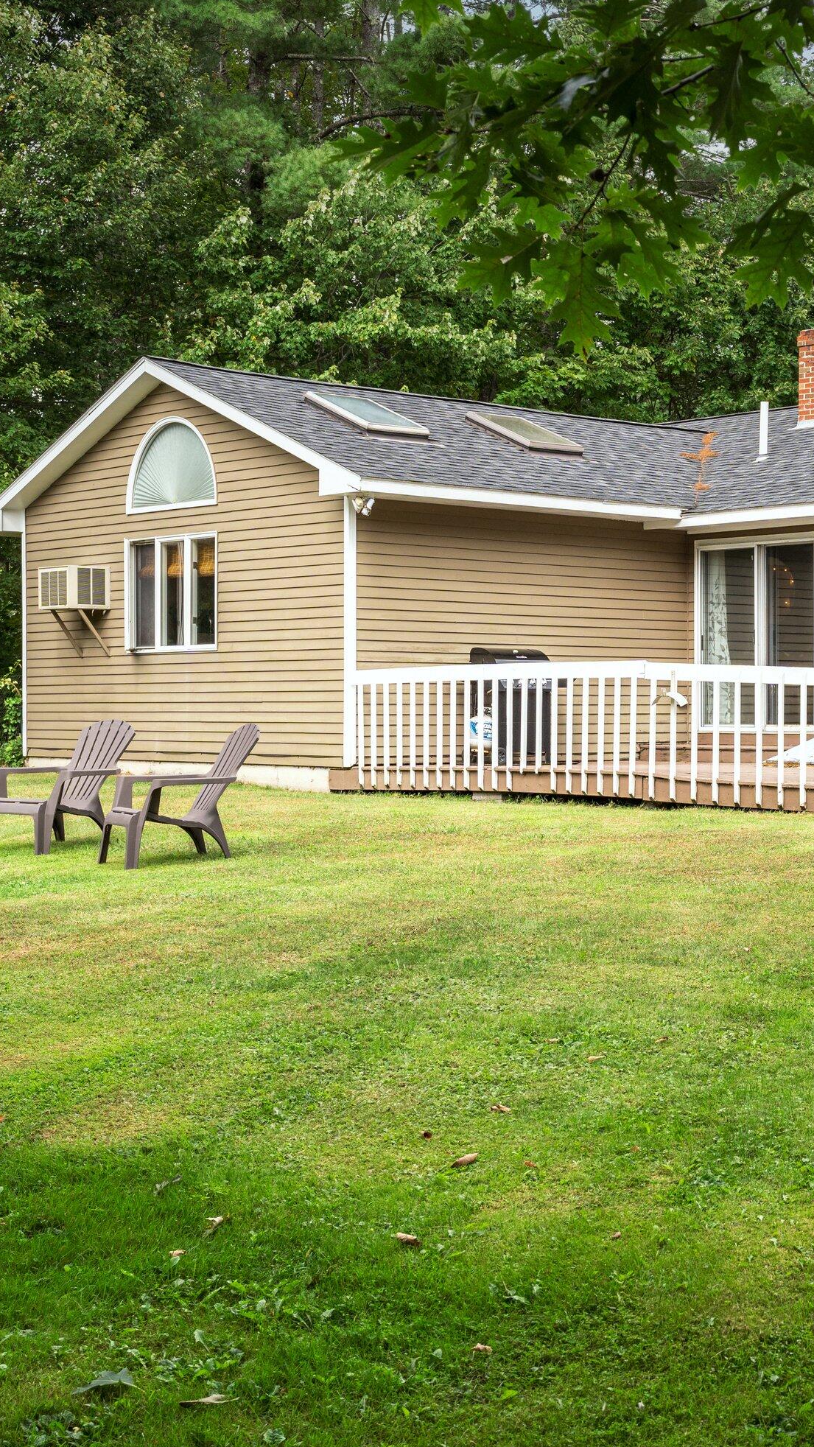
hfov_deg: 20.4
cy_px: 724
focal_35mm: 56
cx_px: 899
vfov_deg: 37.2
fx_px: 2148
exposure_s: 1/320
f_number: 8
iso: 320
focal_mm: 35
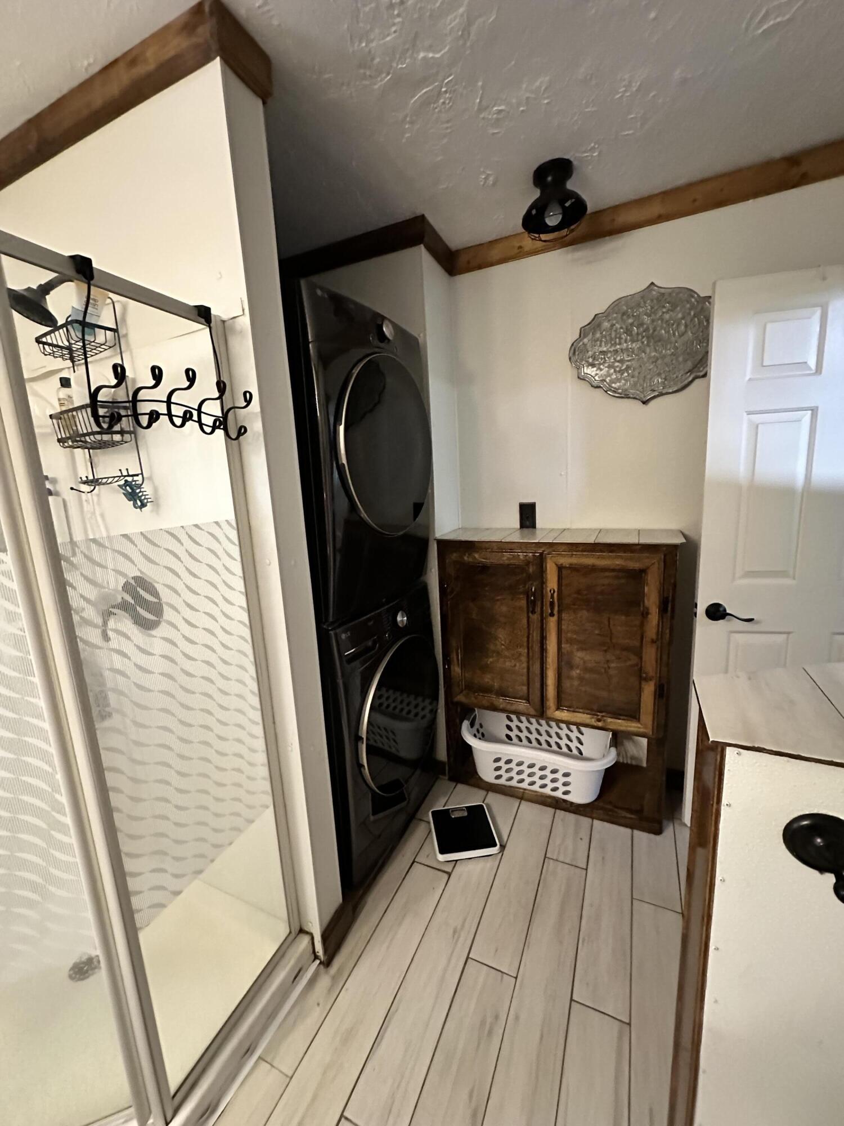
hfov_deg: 85.7
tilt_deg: -10.5
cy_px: 563
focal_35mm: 14
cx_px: 422
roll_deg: +2.3
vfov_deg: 102.1
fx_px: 455
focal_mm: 2.22
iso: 1250
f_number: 2.2
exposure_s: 1/40
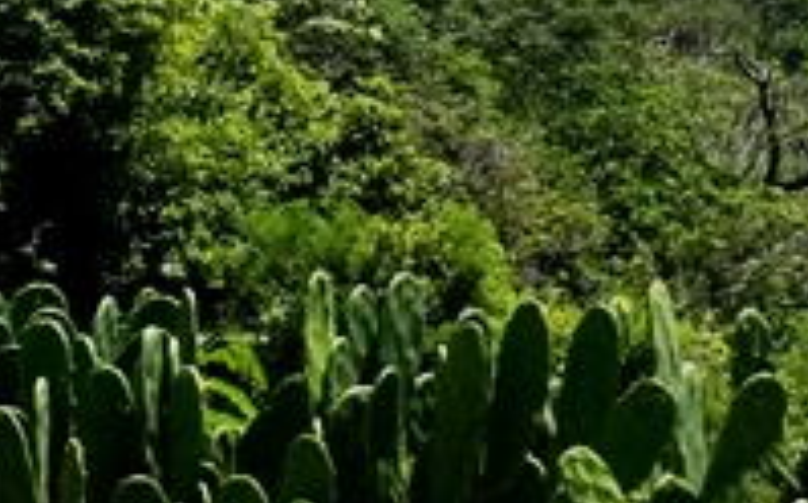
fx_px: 8427
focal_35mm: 383
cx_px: 1592
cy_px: -801
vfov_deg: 3.4
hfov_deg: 5.4
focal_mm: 48.7
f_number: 11
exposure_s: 1/4000
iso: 1600
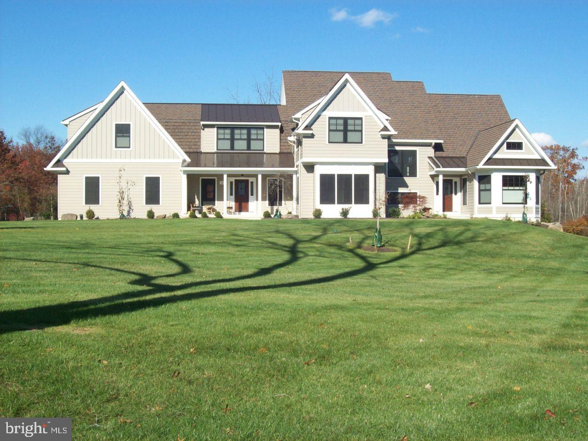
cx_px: 294
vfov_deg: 32.2
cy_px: 220
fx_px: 764
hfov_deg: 42.1
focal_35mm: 45
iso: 80
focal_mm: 7.6
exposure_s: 1/438
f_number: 5.4
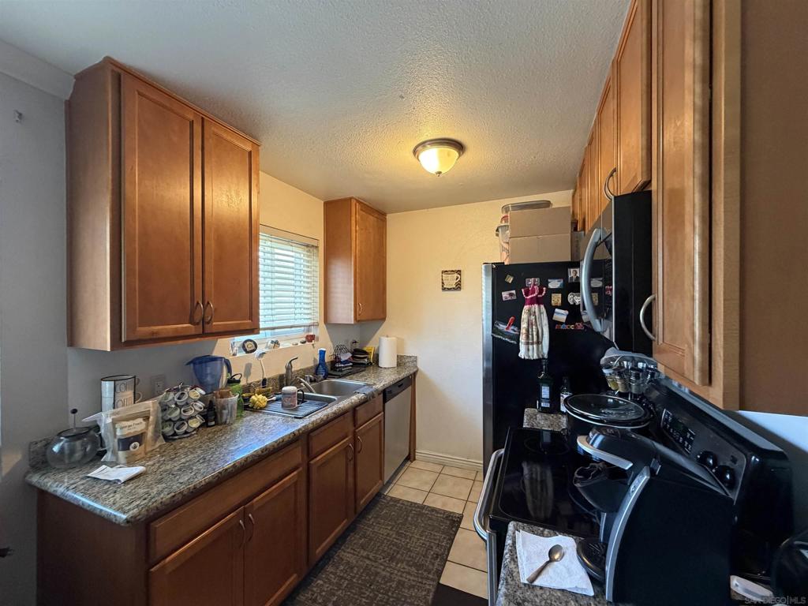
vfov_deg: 85.7
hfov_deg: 102.1
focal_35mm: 14
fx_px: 327
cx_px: 404
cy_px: 303
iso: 500
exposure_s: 1/60
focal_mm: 2.22
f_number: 2.2
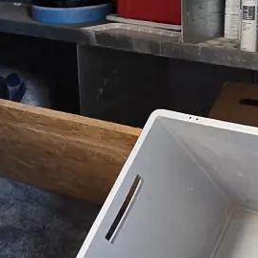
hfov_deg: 20.7
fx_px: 691
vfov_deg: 21.1
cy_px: 103
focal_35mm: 82
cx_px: 228
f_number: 2.2
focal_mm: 2.2
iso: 125
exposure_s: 1/50
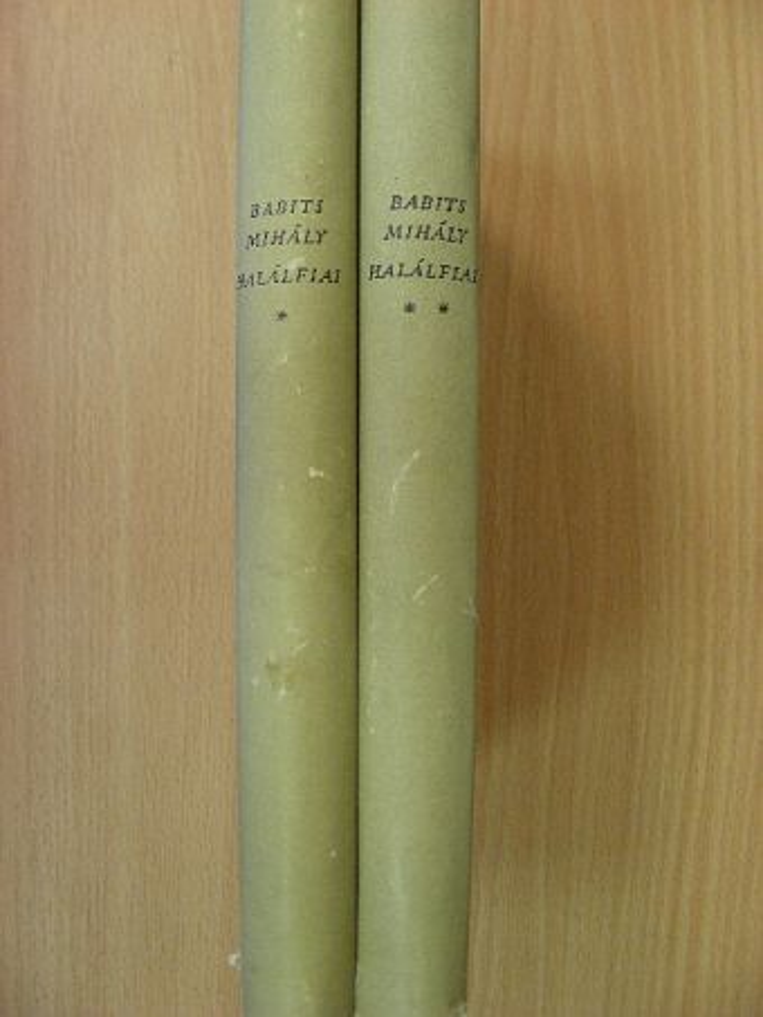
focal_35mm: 38
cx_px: 382
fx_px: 1116
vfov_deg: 49.0
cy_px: 508
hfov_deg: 37.7
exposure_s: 1/12.3
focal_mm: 6.3
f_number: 3.5
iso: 200
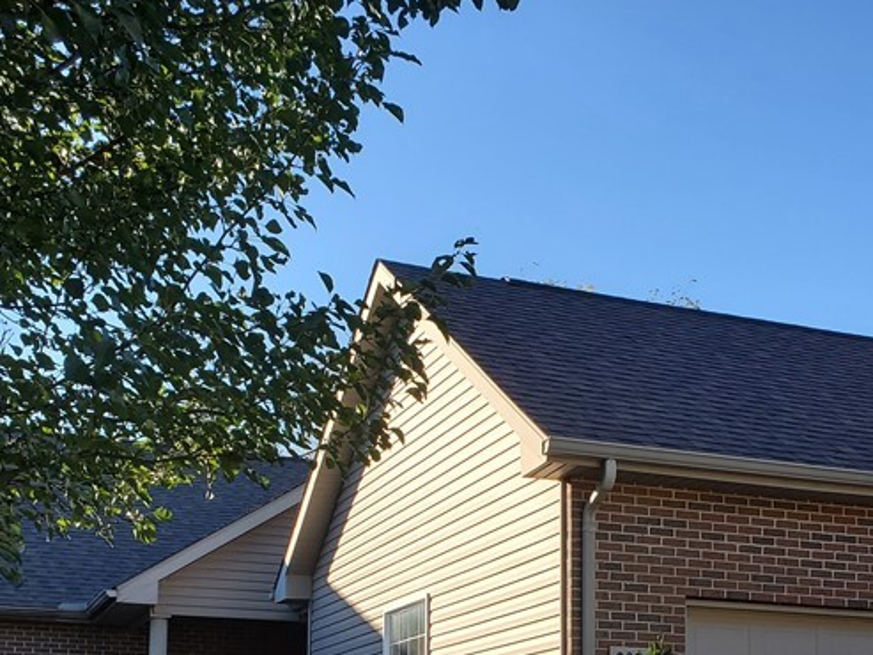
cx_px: 510
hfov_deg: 35.4
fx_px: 1362
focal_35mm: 54
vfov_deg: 25.8
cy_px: 641
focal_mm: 4.3
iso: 50
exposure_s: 1/1041
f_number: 2.4
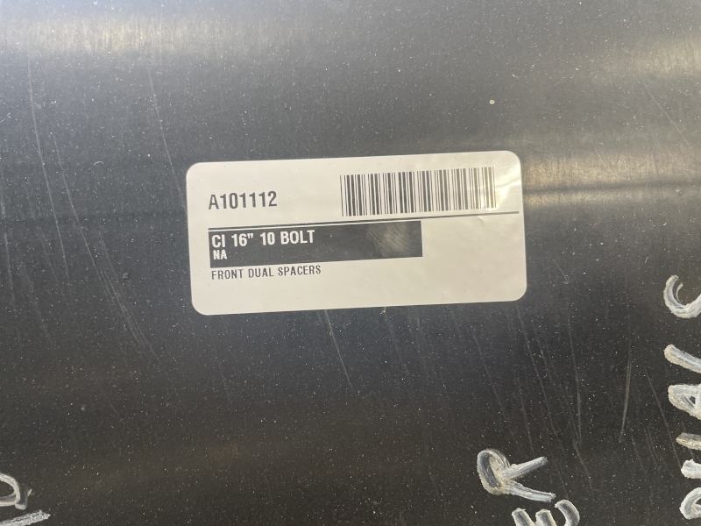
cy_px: 263
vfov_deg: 53.1
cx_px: 350
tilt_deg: -63.8
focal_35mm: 26
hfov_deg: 67.3
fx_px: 527
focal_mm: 4.2
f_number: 1.6
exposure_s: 1/108
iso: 125
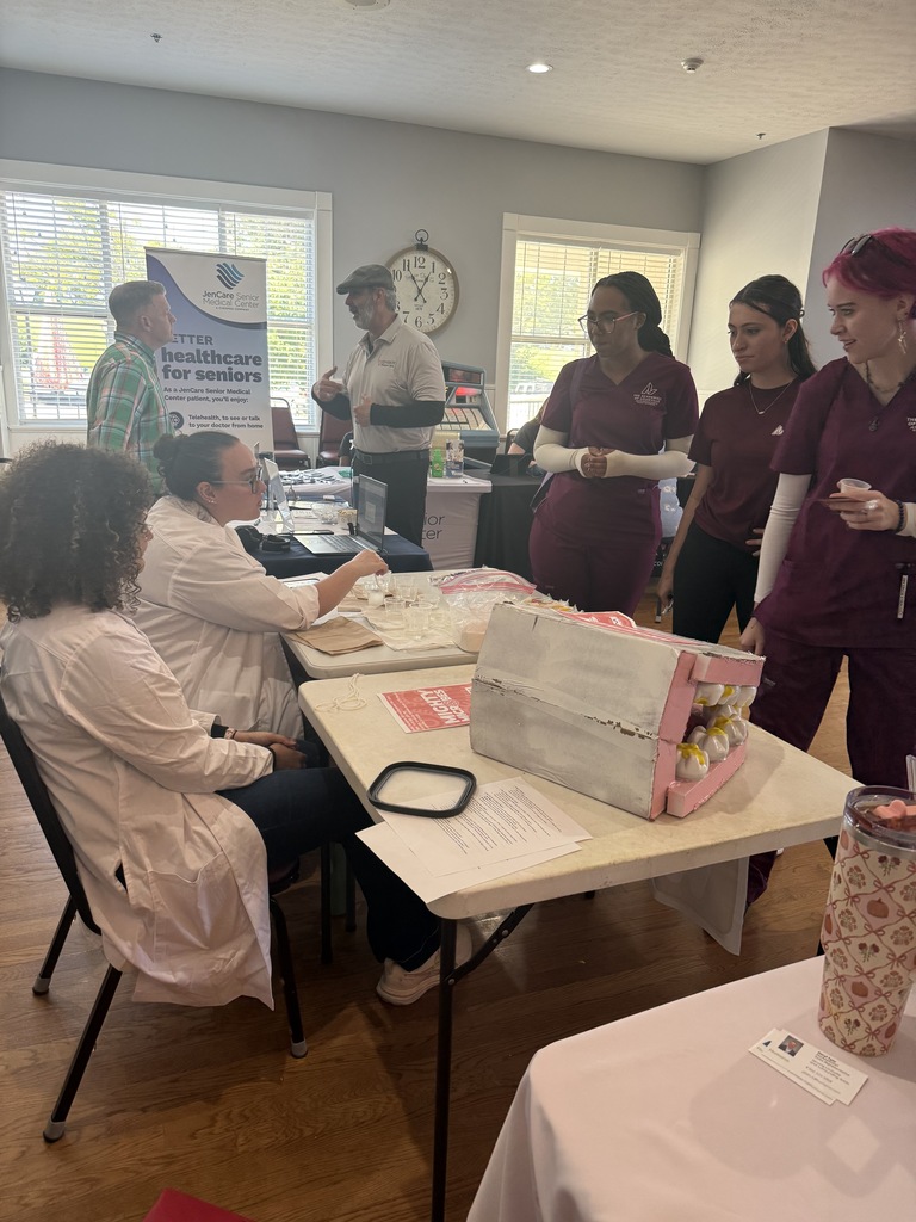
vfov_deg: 71.6
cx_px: 458
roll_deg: -3.1
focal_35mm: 24
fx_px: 847
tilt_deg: -16.4
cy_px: 611
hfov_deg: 56.8
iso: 200
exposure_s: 1/120
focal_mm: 6.76
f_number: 1.78
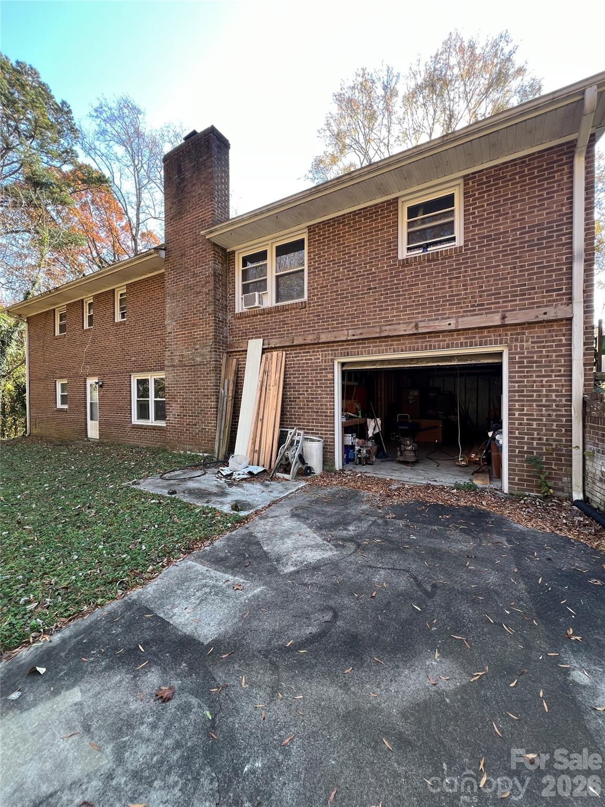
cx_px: 302
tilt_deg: -0.9
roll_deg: +0.3
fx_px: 303
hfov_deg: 89.9
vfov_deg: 106.2
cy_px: 404
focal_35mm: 13
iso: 40
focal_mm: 1.57
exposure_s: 1/99
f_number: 1.8
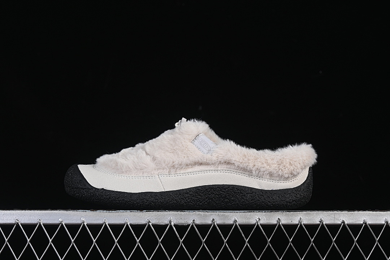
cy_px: 130
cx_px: 195
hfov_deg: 27.0
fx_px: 812
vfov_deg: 18.2
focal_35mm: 75
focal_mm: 50
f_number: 8
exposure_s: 1/80
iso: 160
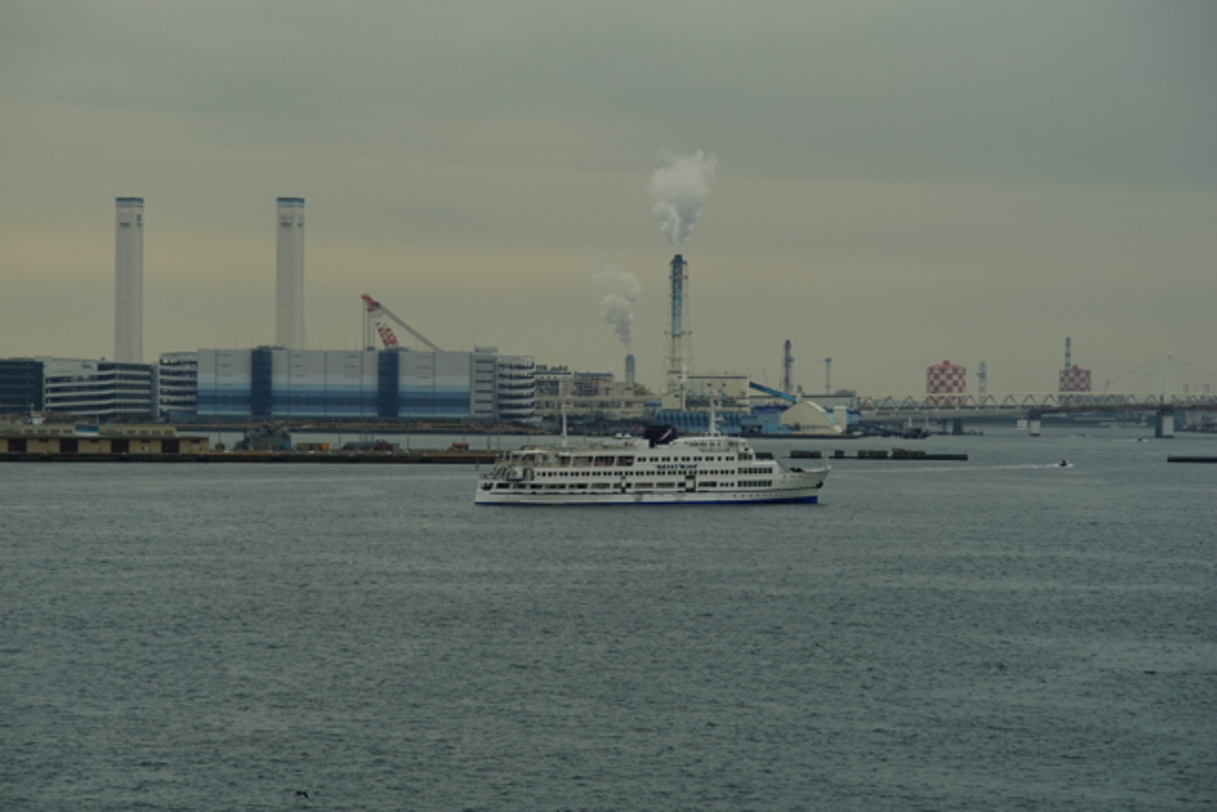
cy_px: 406
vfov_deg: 9.2
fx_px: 5072
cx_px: 608
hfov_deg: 13.7
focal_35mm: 150
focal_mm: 150
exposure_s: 1/400
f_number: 8
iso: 320
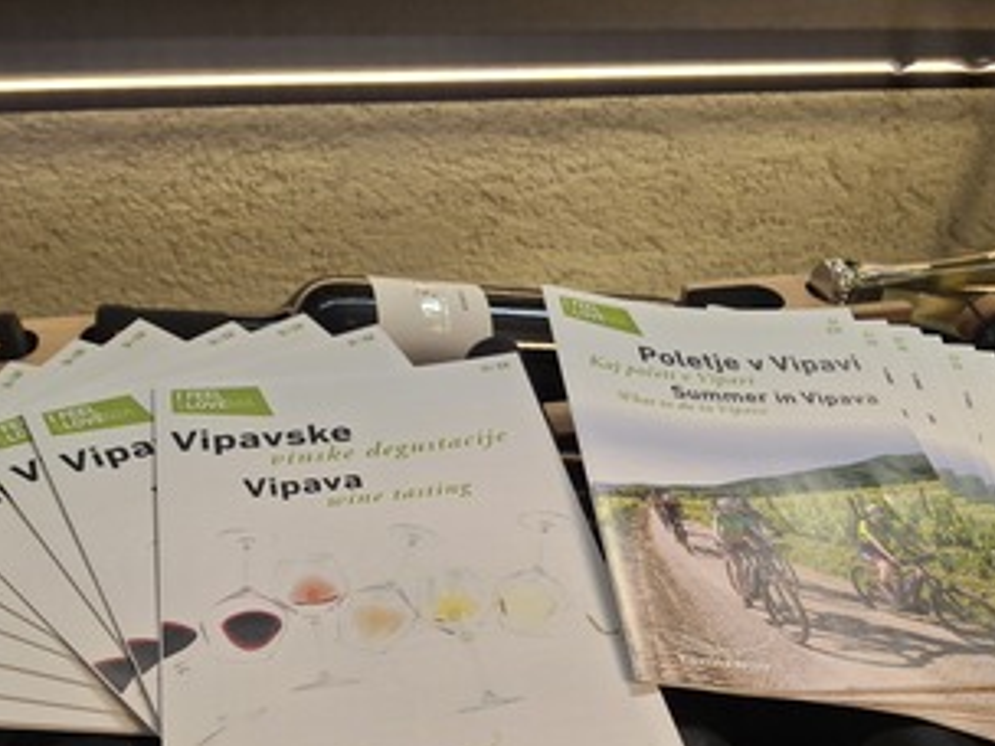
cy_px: 484
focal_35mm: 37
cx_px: 494
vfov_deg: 38.3
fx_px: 1064
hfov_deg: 50.1
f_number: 1.8
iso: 125
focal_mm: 4.69
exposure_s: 1/100
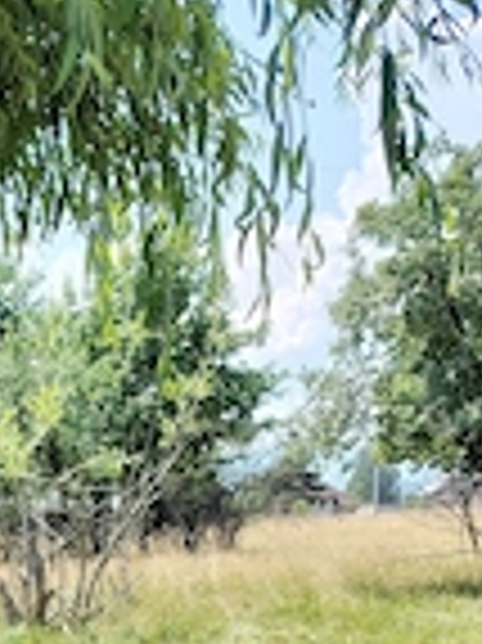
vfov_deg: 26.1
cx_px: -77
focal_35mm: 67
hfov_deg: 20.6
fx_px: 1246
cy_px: 761
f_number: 1.75
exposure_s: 1/455
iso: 100
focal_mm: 5.25
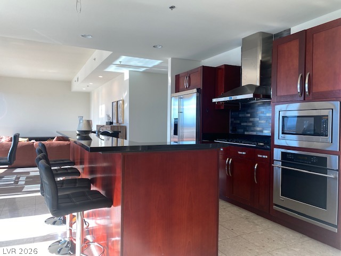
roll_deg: -0.8
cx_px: 170
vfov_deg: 53.1
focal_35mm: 26
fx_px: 256
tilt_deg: -1.1
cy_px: 128
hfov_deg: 67.3
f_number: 1.8
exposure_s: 1/120
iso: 32
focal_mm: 4.25
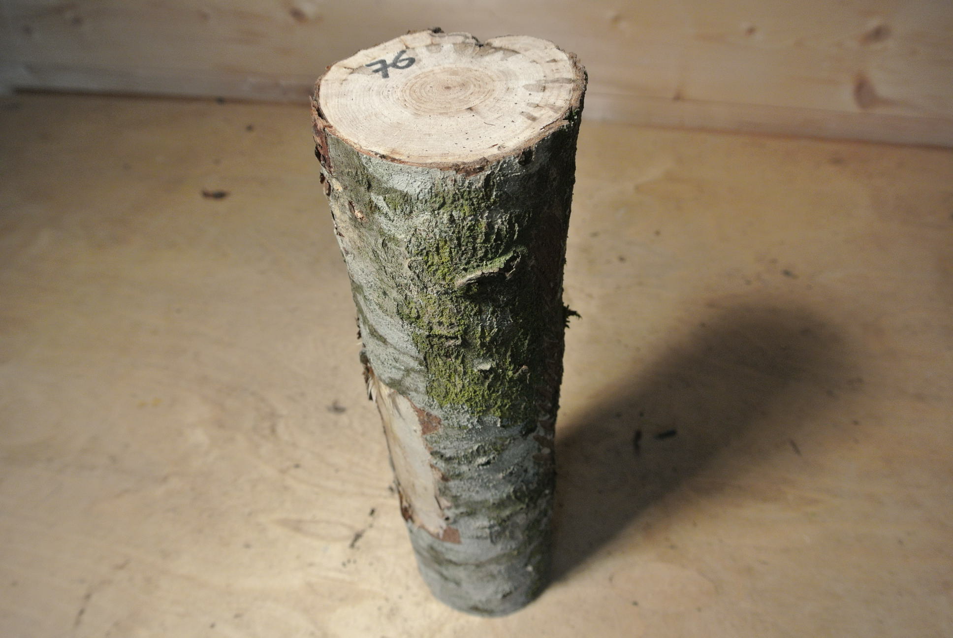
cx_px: 476
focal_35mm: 30
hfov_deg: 61.9
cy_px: 319
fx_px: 795
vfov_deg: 43.7
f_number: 3.5
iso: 400
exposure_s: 1/60
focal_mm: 11.4
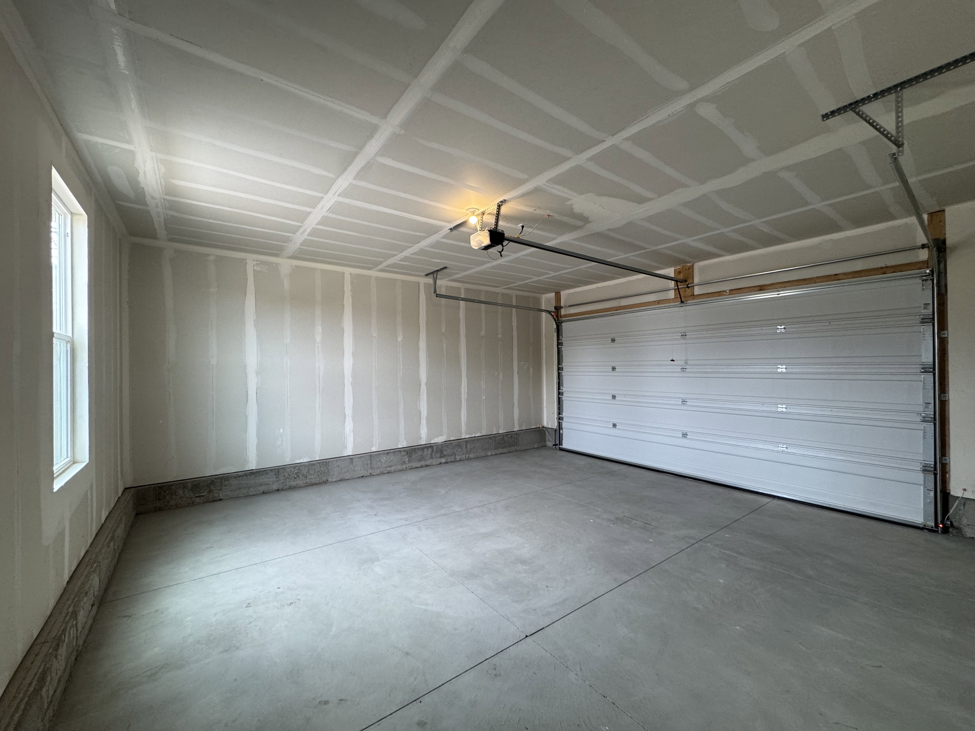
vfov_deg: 85.7
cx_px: 488
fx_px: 394
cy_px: 366
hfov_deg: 102.1
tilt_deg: -0.2
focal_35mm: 14
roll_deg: +0.0
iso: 200
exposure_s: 1/120
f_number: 2.2
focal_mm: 2.22
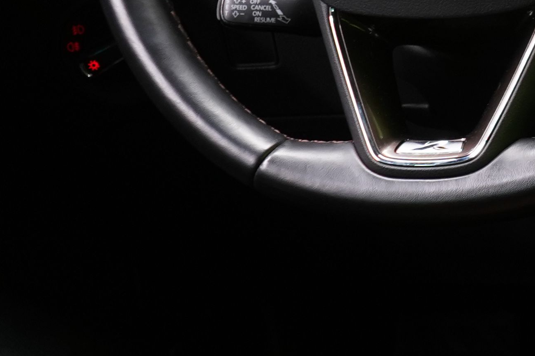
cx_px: 1151
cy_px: -29
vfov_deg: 10.5
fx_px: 1917
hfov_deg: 13.2
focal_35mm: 129
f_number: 5
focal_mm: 28
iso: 1250
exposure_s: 1/25
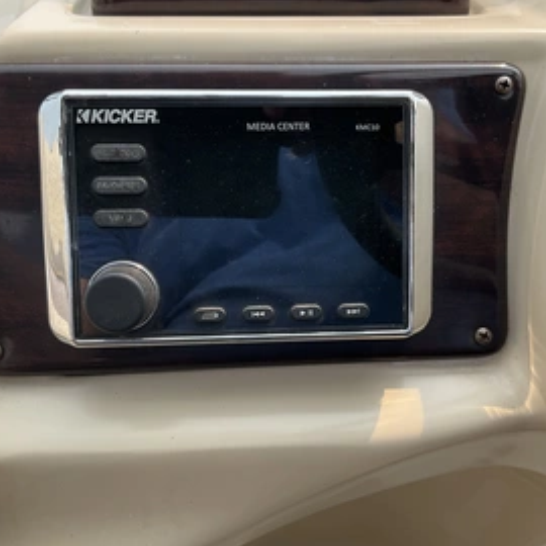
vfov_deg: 43.8
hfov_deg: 43.8
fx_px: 678
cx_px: 291
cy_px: 251
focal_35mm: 38
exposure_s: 1/700
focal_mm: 3
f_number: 1.8
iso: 25
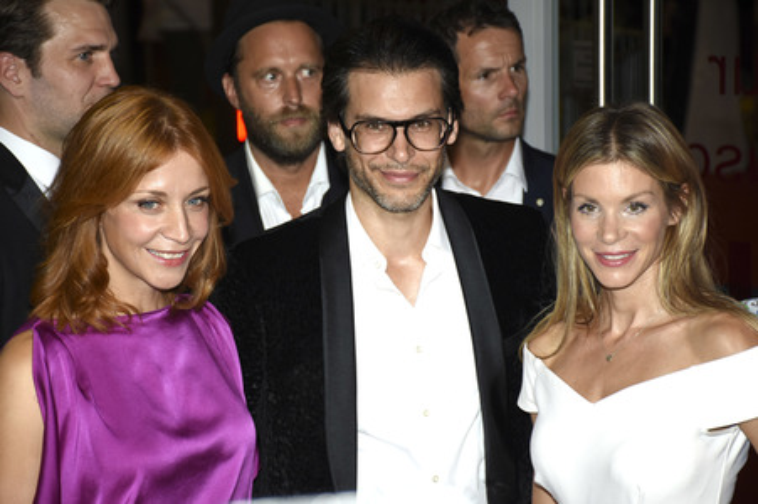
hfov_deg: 13.7
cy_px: 252
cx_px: 379
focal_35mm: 150
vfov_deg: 9.1
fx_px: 3156
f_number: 5.6
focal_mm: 100
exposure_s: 1/160
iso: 400
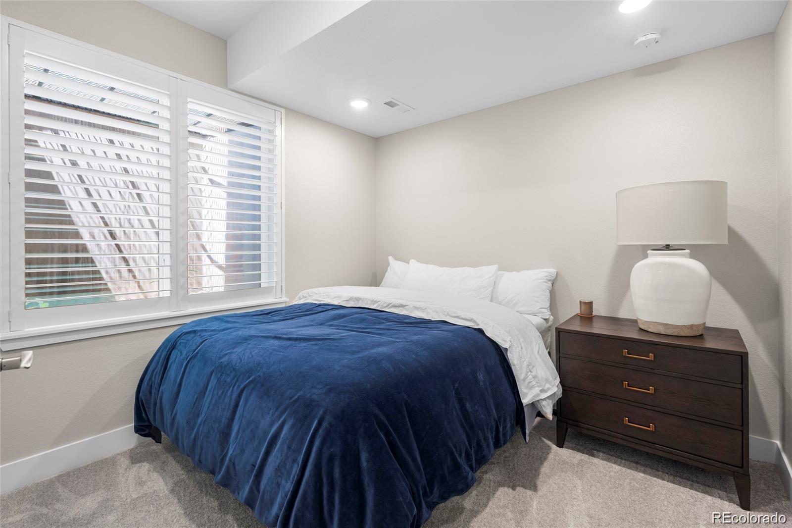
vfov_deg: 72.0
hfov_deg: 95.0
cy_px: 264
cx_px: 396
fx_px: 363
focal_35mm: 16
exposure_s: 1/4
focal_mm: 16.5
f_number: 6.3
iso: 320
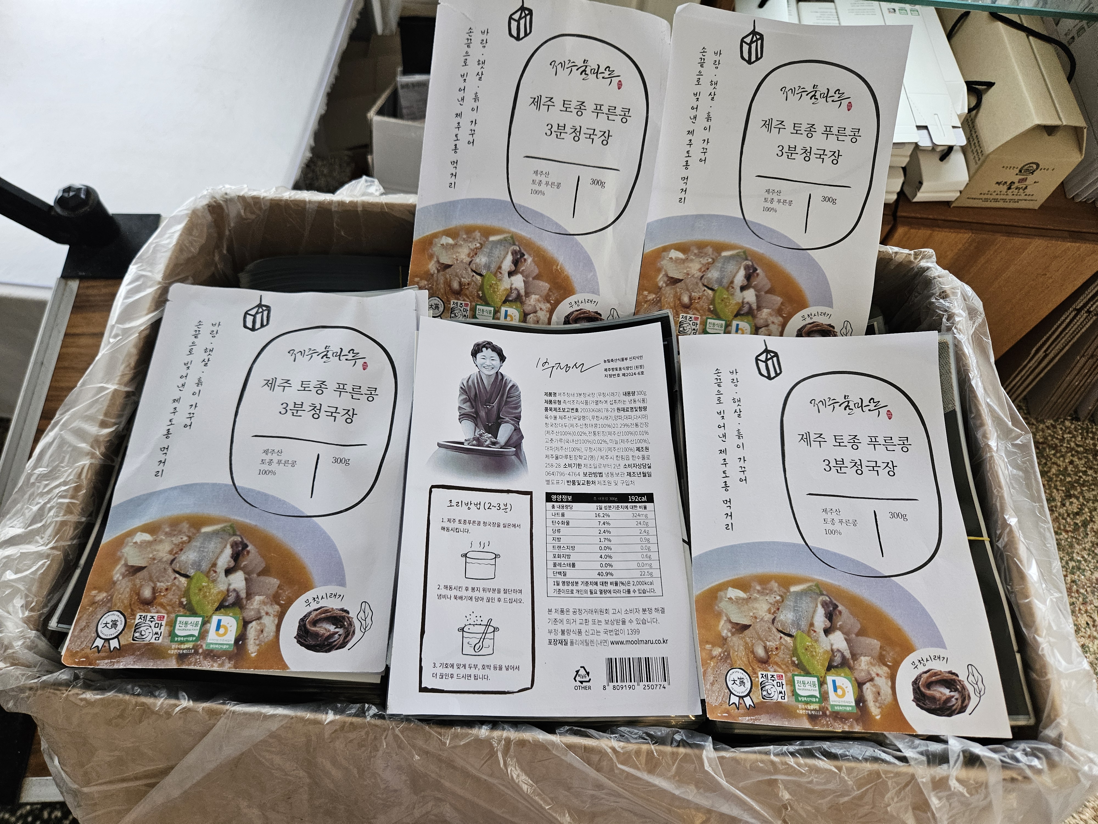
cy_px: 412
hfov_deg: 73.9
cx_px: 549
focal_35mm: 23
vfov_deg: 58.9
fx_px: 730
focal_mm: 5.4
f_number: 1.8
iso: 250
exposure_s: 1/207
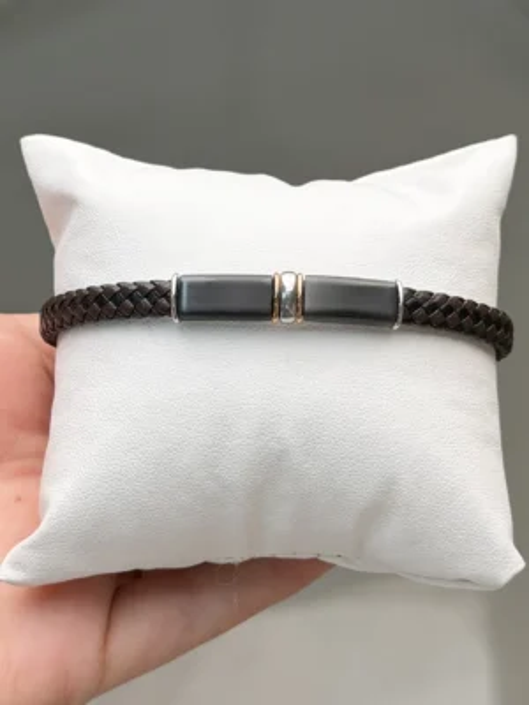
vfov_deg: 39.7
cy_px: 352
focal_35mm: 48
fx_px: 978
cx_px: 264
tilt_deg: -72.3
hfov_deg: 30.3
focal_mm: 6.76
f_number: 1.78
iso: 64
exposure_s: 1/561
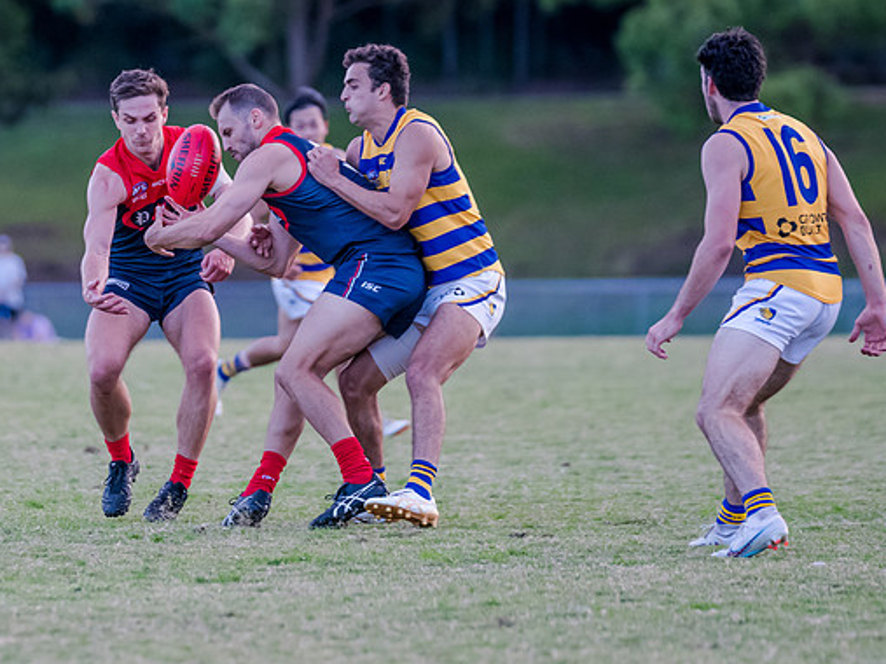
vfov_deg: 3.7
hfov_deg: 4.9
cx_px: 82
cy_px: 298
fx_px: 10287
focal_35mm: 402
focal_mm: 195
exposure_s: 1/1600
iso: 1600
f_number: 2.8
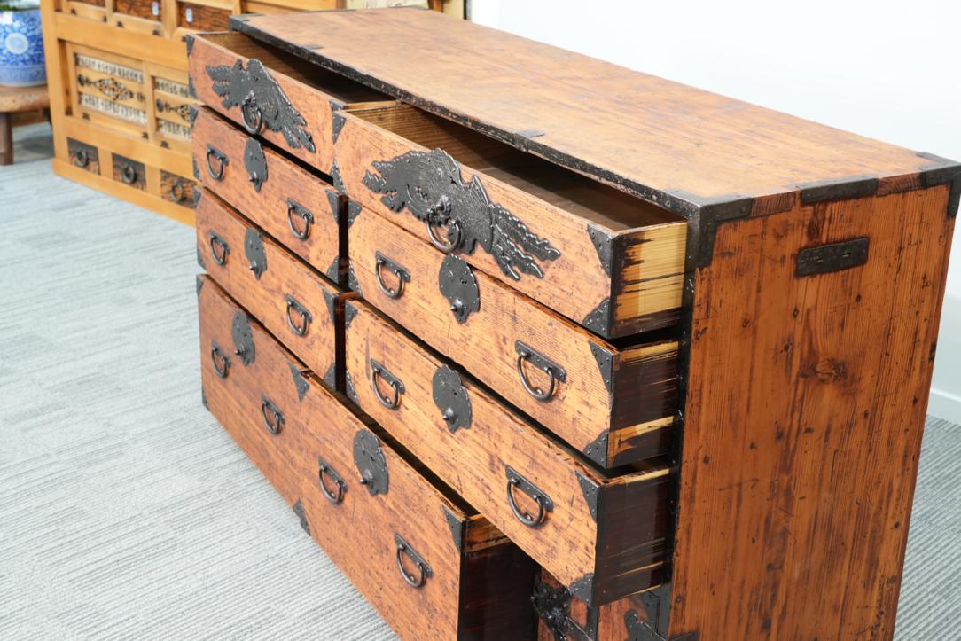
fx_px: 1281
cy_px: 320
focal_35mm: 48
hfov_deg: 41.1
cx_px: 480
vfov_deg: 28.1
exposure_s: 1/13
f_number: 8
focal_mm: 48
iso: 1600
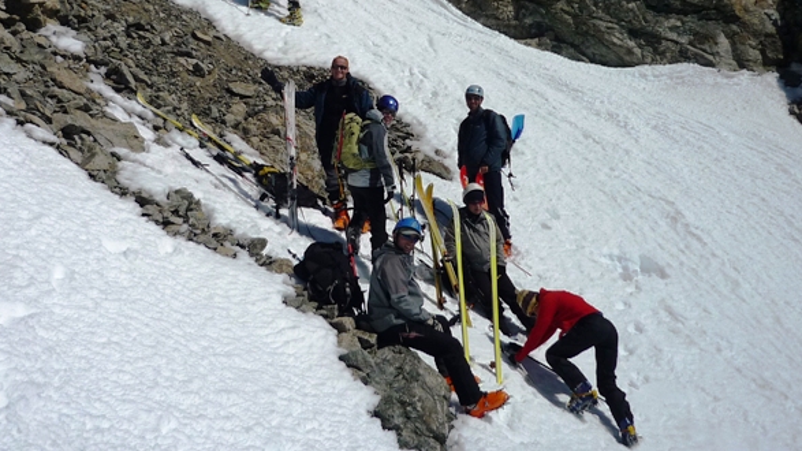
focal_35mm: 49
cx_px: 332
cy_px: 85
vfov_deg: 24.0
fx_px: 1042
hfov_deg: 42.0
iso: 100
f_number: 8
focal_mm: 5.5
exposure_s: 1/1000
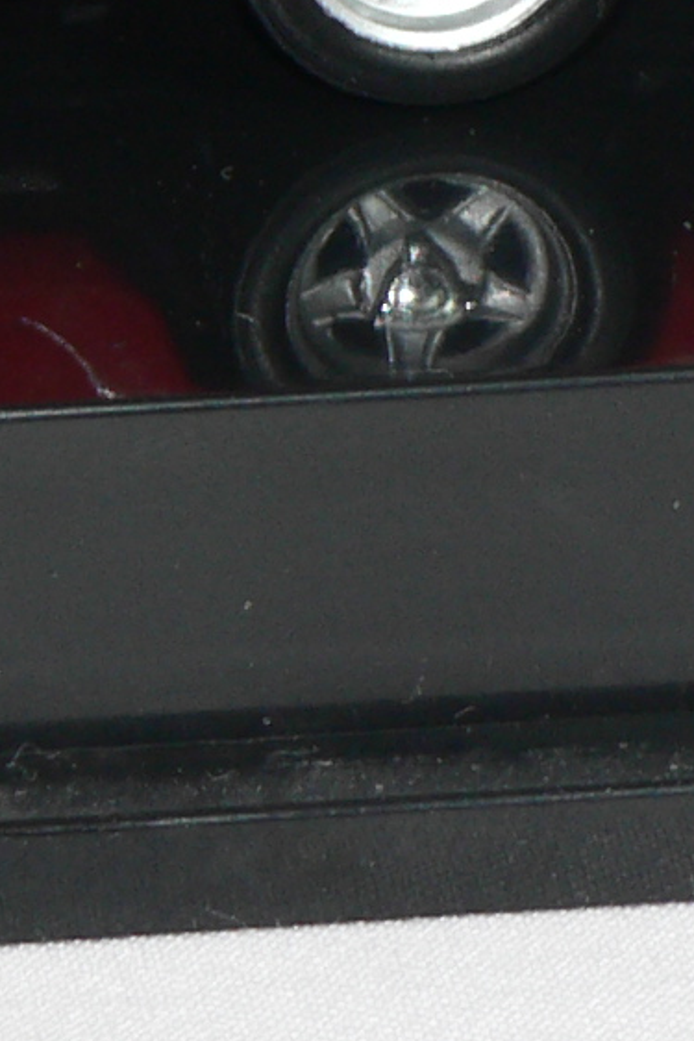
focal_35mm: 483
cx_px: -481
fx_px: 13957
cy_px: -472
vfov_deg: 4.2
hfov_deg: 2.8
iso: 80
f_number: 3.2
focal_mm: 16.9
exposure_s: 1/60
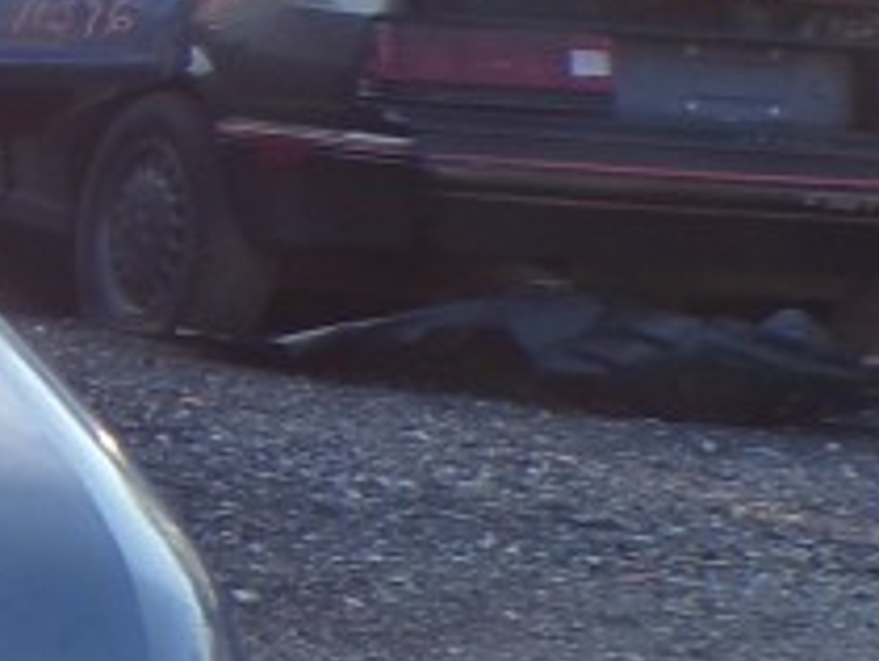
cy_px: 740
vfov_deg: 10.1
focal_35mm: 146
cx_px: -1666
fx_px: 3712
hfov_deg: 10.3
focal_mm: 4.3
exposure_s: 1/150
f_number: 4.4
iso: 100
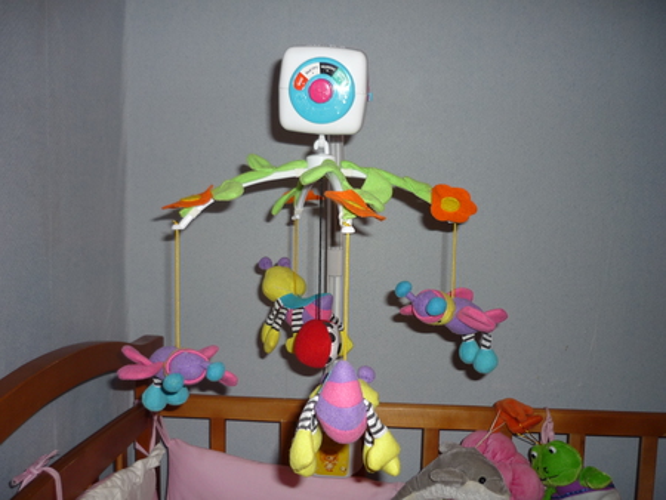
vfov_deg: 43.0
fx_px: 635
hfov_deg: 55.3
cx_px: 333
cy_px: 250
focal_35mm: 33
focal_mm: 5.5
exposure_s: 1/30
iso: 100
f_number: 2.8
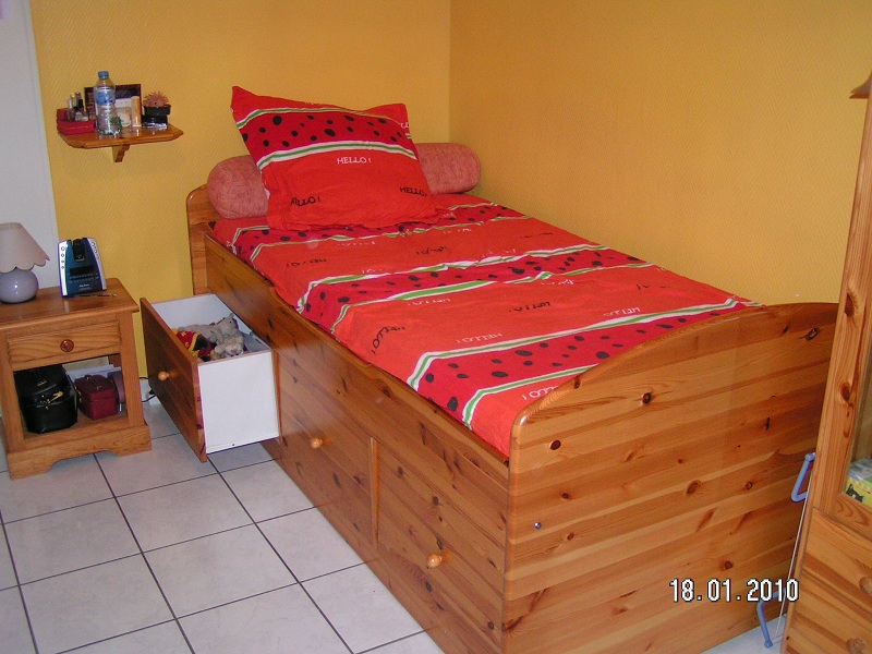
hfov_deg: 49.0
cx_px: 436
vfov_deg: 37.7
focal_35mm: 38
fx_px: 957
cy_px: 327
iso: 200
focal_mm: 5.8
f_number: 2.8
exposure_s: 1/40
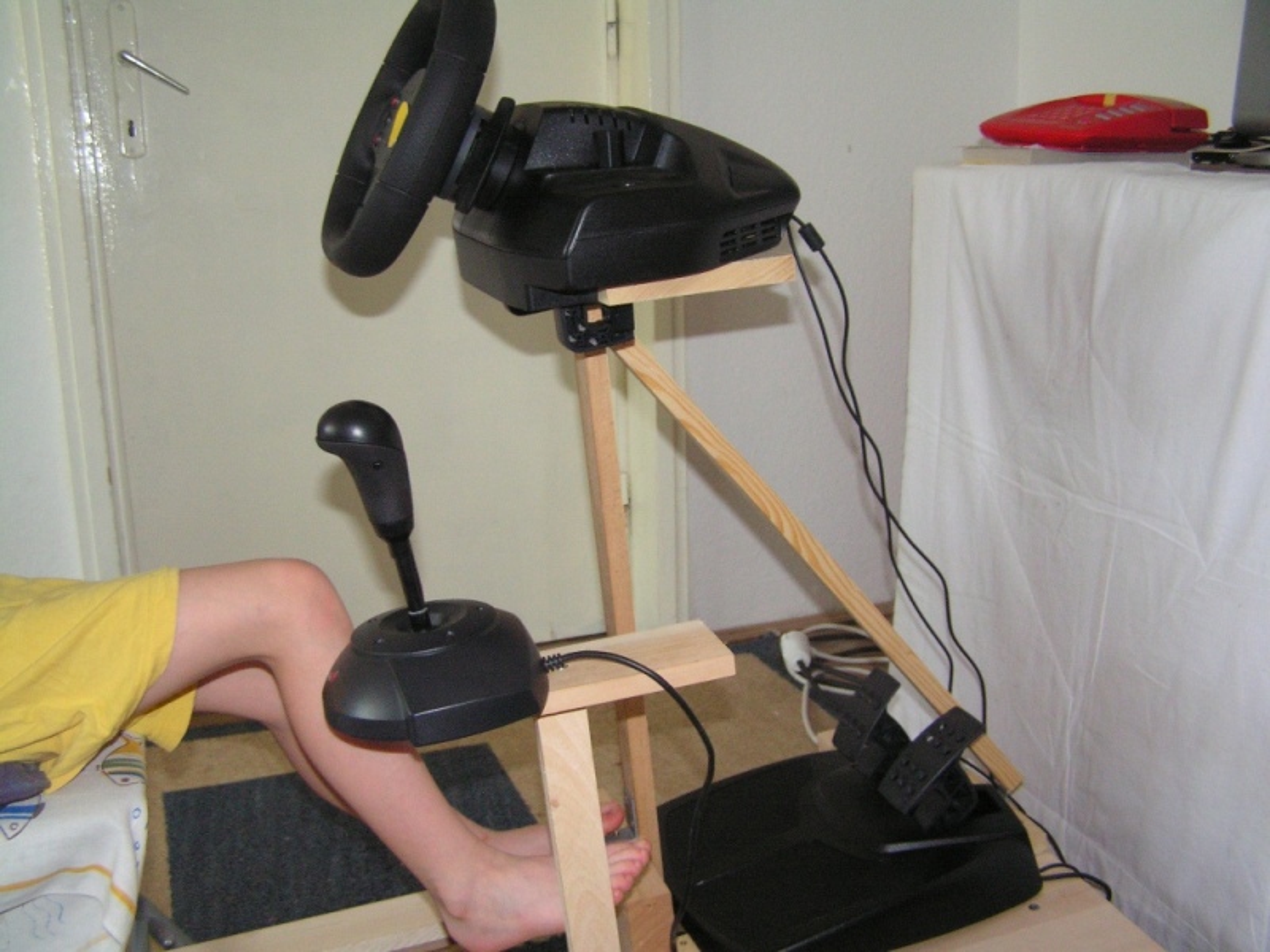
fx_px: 1394
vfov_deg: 37.7
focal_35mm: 38
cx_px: 635
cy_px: 476
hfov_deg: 49.0
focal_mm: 6.3
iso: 200
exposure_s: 1/40
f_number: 2.8
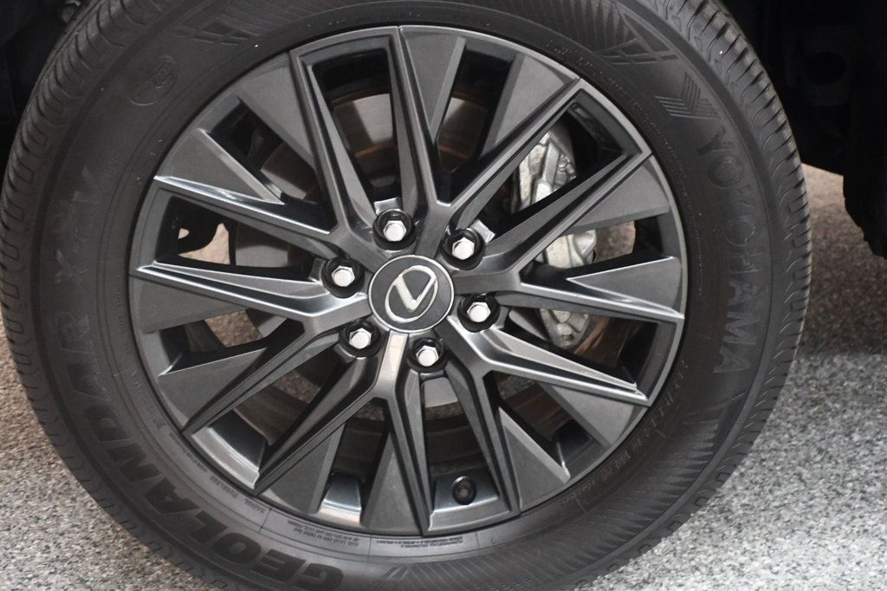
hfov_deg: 26.0
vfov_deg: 17.5
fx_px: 1921
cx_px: 444
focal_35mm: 78
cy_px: 296
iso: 5000
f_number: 4.8
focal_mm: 52
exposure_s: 1/60
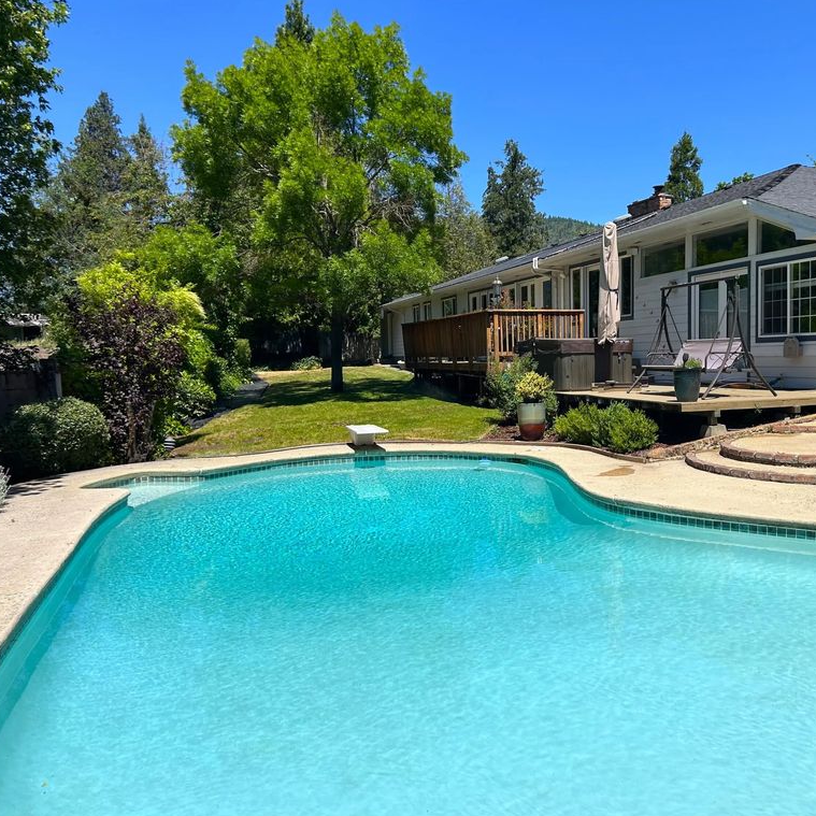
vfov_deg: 52.5
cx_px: 539
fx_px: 827
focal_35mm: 31
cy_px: 409
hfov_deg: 51.6
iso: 50
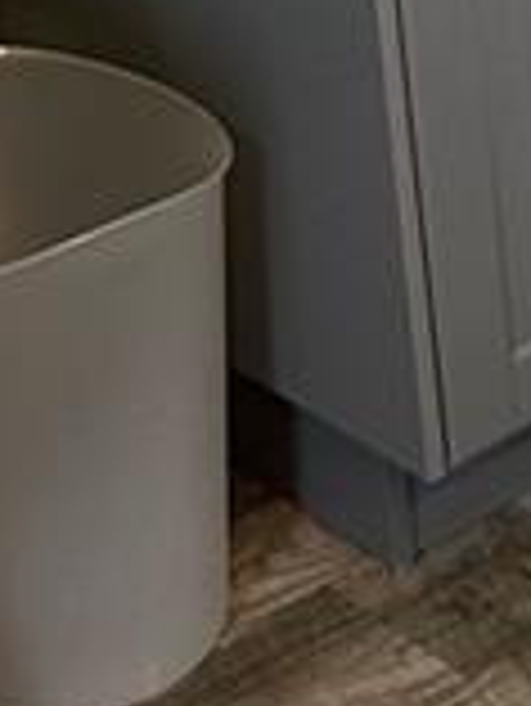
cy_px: -1214
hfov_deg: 7.1
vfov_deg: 8.7
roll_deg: +4.4
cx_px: 1148
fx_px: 4065
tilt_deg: -9.7
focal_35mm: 199
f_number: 1.5
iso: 80
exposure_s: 1/120
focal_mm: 5.7
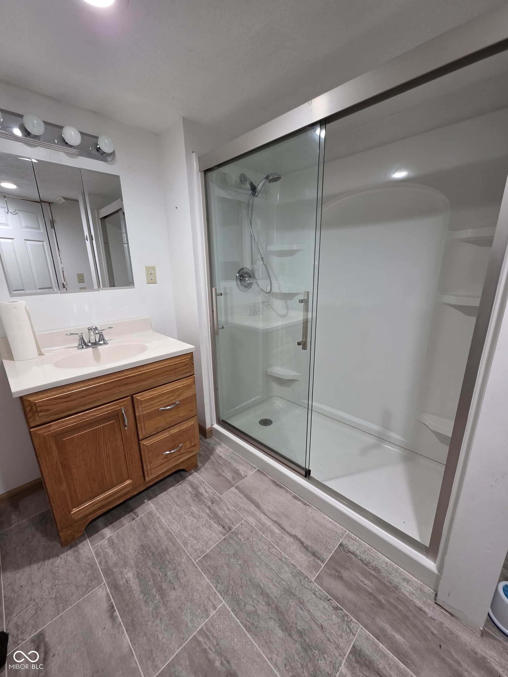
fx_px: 254
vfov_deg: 106.2
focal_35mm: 13
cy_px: 338
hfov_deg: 89.9
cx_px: 254
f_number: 1.9
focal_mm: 2.2
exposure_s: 1/60
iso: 160
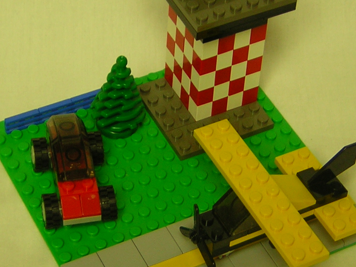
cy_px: 118
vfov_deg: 12.5
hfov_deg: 16.5
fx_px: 1224
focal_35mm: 119
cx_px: 187
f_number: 3.5
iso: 51
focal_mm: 8.6
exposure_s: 1/5.5
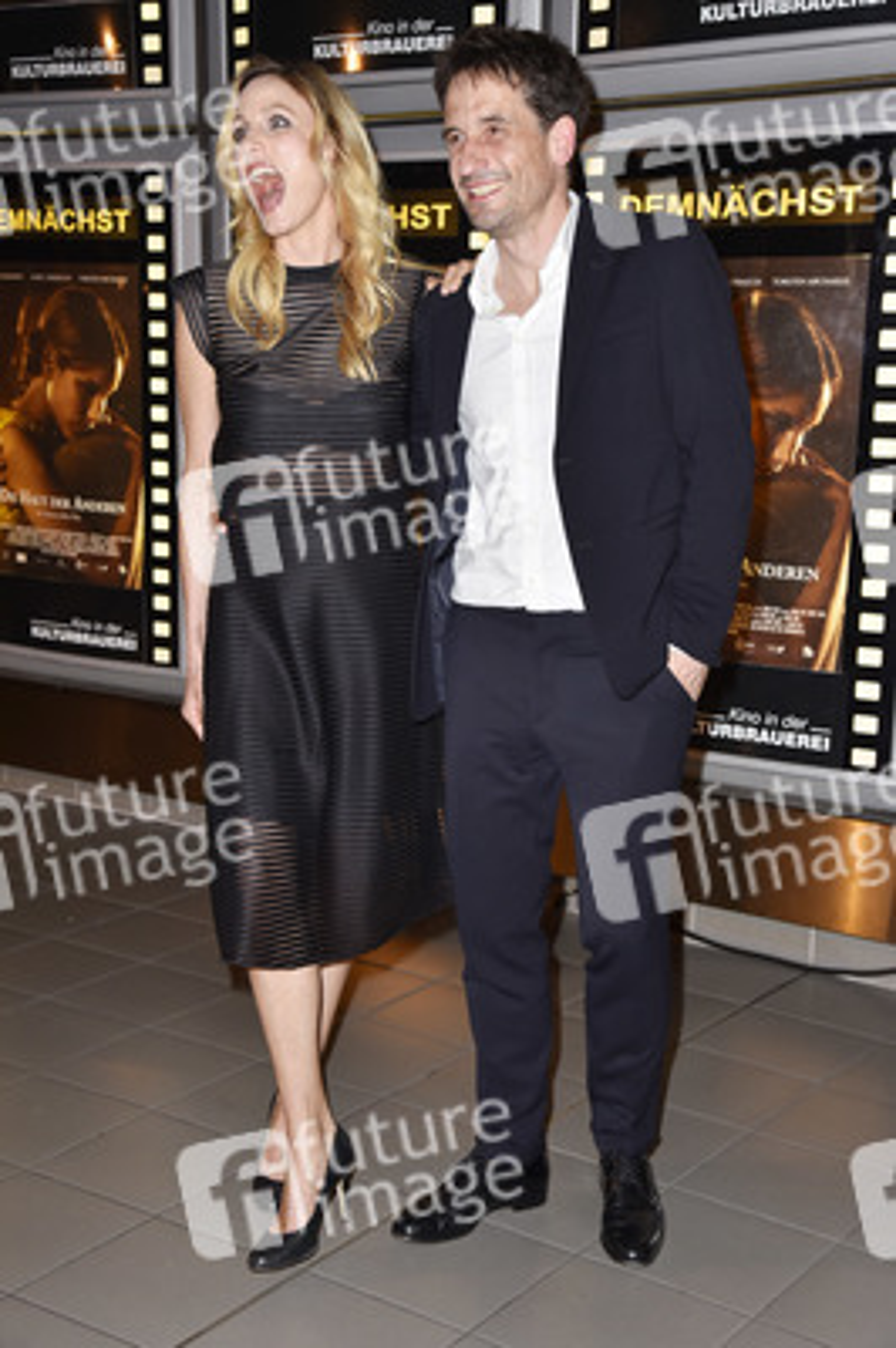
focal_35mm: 52
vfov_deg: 38.2
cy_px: 674
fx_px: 1945
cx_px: 448
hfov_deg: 25.9
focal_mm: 52
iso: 1250
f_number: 6.3
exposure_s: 1/160
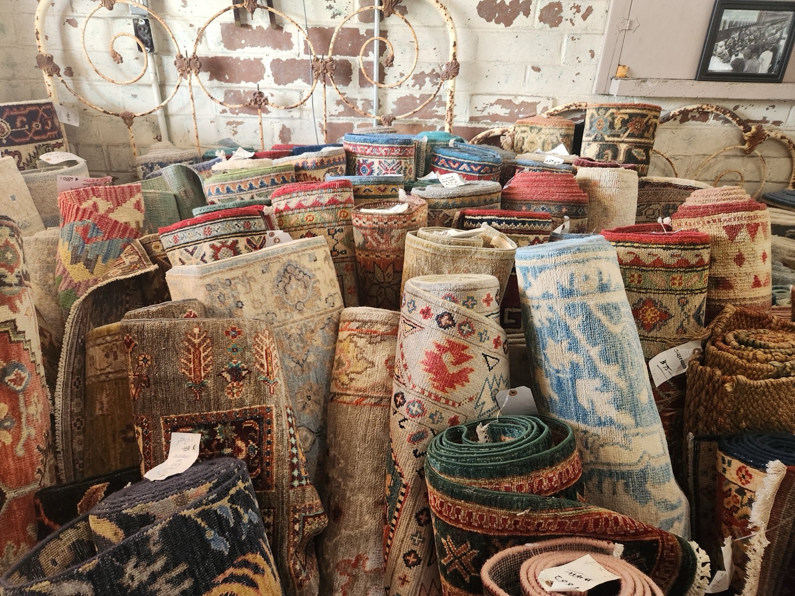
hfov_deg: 73.9
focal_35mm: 23
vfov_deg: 58.9
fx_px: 528
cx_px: 398
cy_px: 298
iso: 640
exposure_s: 1/120
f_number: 1.8
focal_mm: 5.4
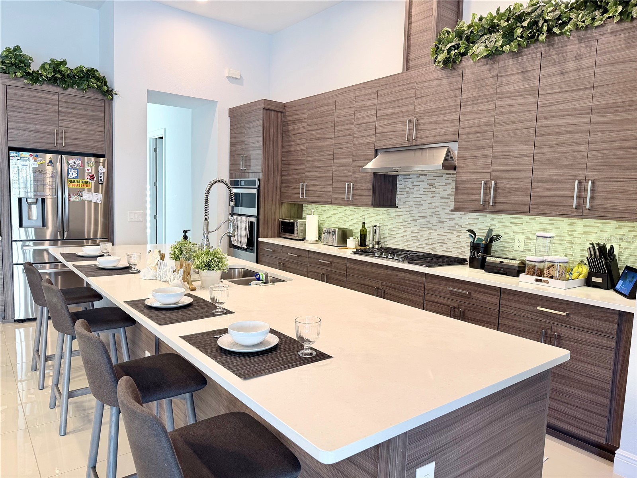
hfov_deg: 71.6
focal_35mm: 24
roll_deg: -2.2
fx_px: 442
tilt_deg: -5.7
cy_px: 239
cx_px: 318
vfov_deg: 56.8
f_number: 1.78
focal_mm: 6.76
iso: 125
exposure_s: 1/60
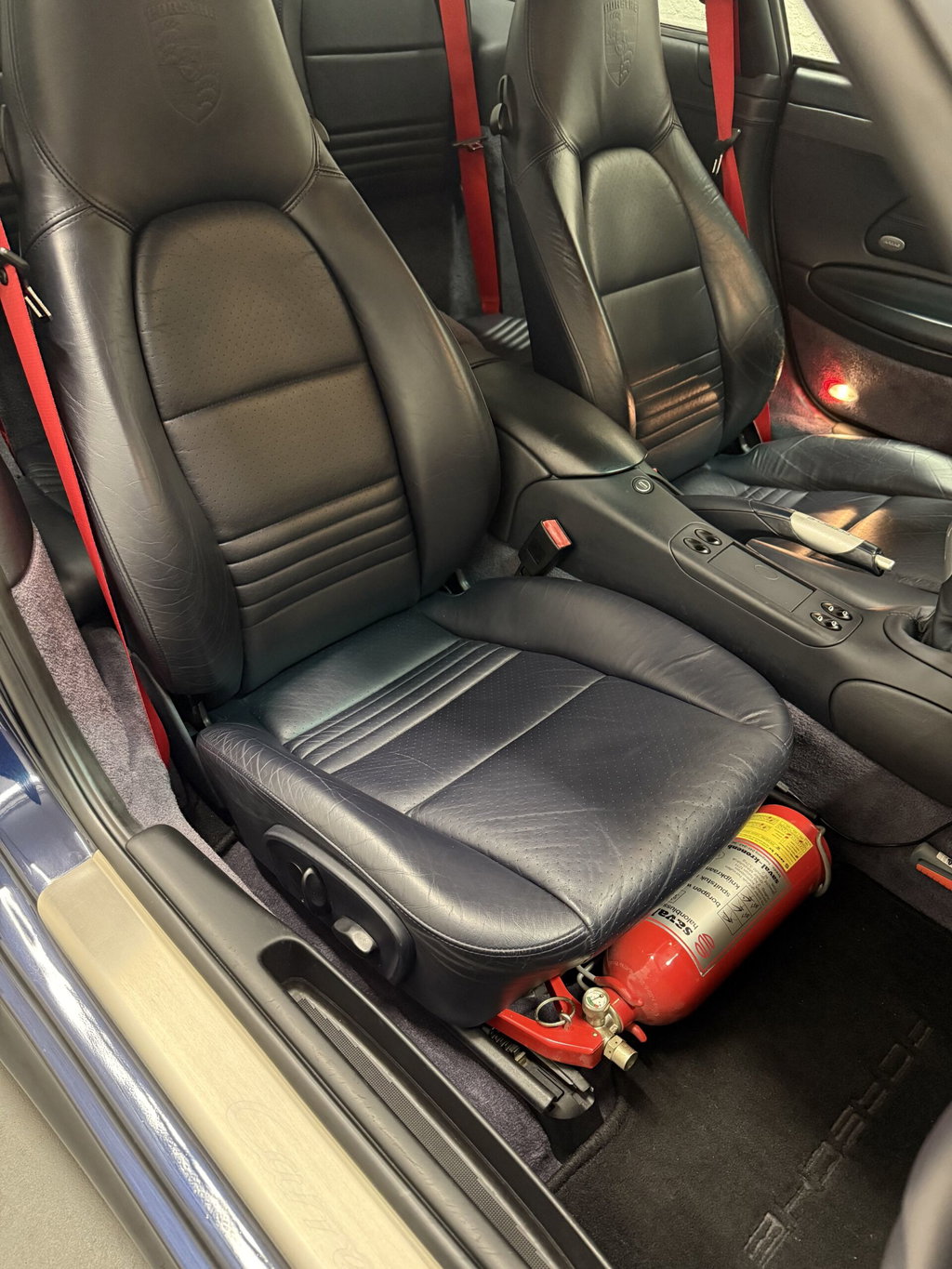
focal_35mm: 24
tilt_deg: -39.4
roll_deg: -5.2
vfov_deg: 71.6
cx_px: 476
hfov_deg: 56.8
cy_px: 634
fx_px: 880
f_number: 1.78
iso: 1000
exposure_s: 1/33
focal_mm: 6.76
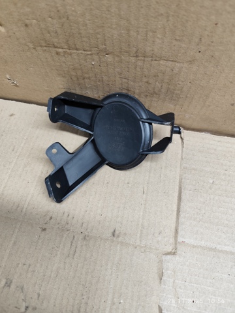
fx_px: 208
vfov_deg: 73.9
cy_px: 156
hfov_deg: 58.9
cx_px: 118
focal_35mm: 23
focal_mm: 6.19
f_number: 1.65
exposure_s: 1/100
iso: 400
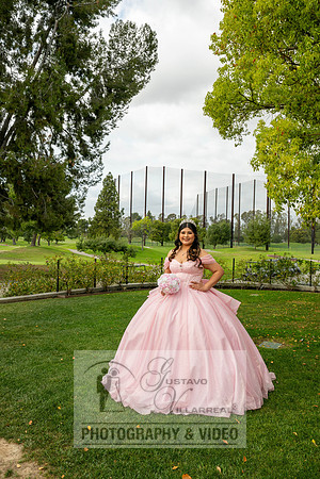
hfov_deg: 47.2
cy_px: 240
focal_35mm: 28
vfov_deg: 66.4
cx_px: 160
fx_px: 367
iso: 320
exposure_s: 1/200
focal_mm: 27.5
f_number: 9
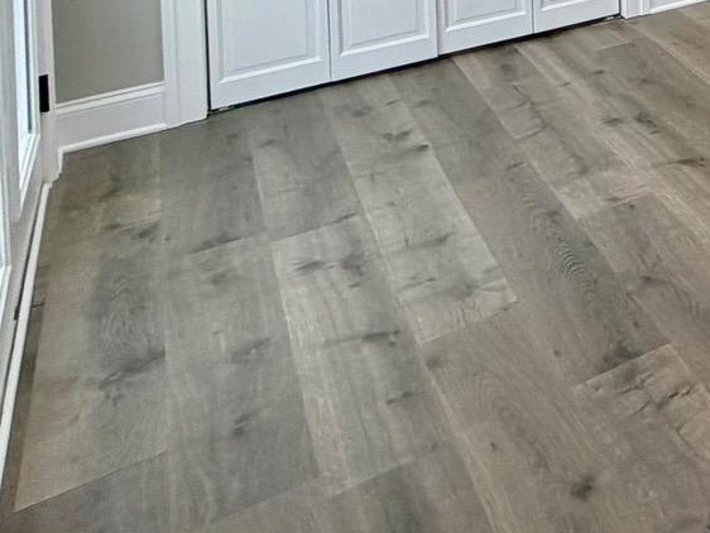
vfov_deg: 22.1
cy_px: -326
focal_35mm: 51
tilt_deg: -1.1
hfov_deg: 22.5
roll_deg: +1.3
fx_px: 1046
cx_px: 1262
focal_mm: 2.22
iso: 100
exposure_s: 1/120
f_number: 2.2
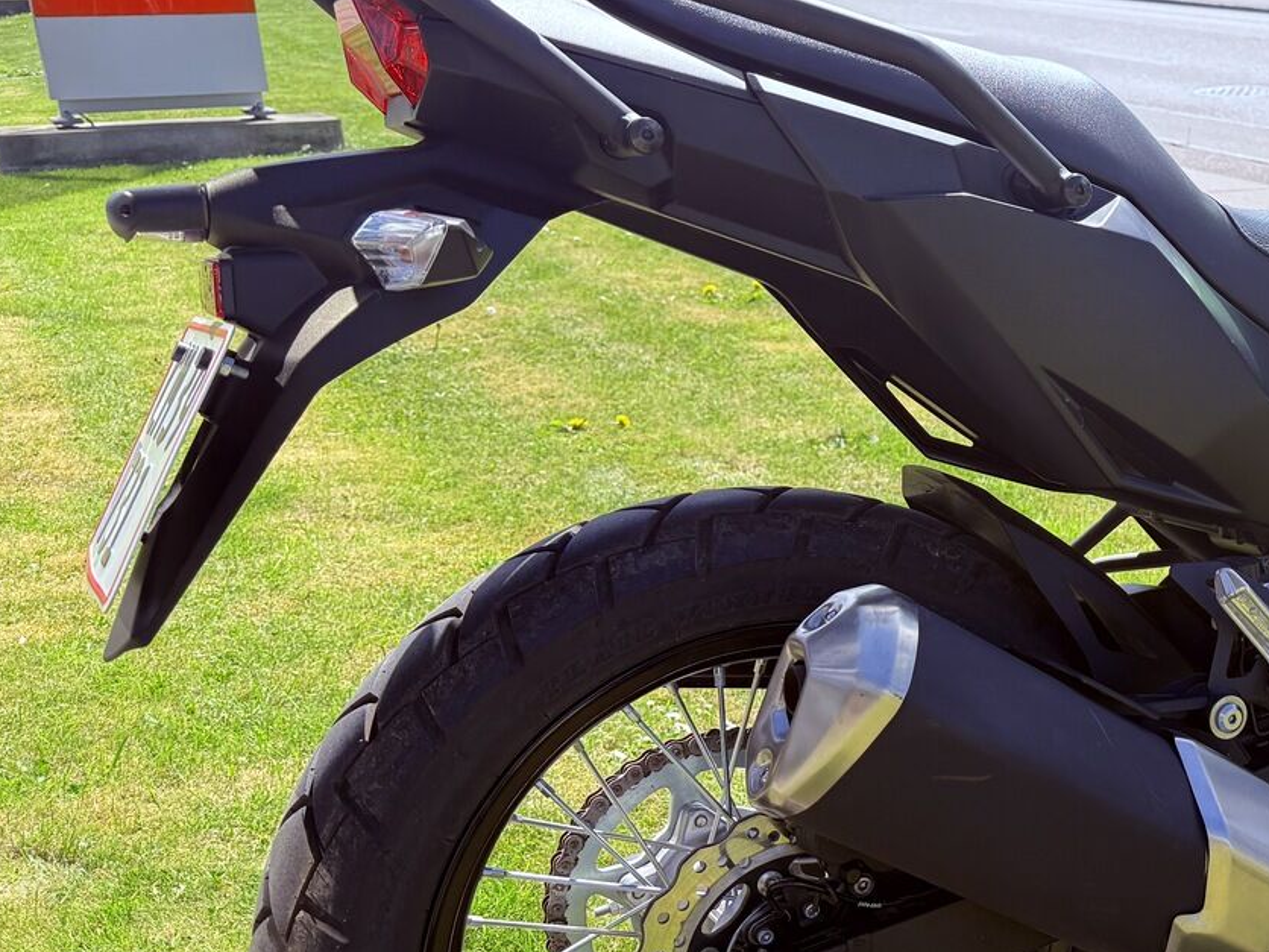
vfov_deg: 29.6
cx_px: 1286
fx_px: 1796
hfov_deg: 35.1
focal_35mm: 49
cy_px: 533
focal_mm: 6.76
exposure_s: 1/1727
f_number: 1.78
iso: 100
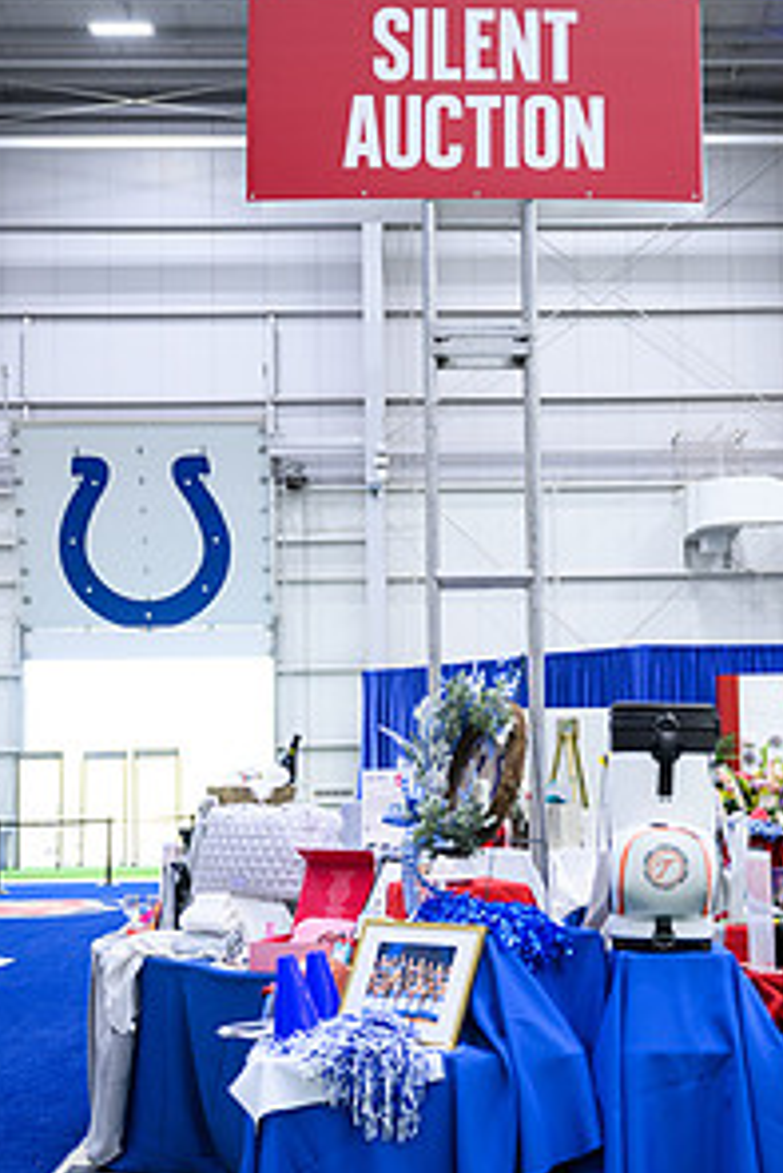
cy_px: 553
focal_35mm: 61
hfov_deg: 22.2
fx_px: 1988
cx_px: 533
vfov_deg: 32.9
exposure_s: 1/200
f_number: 2.8
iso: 1250
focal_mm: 40
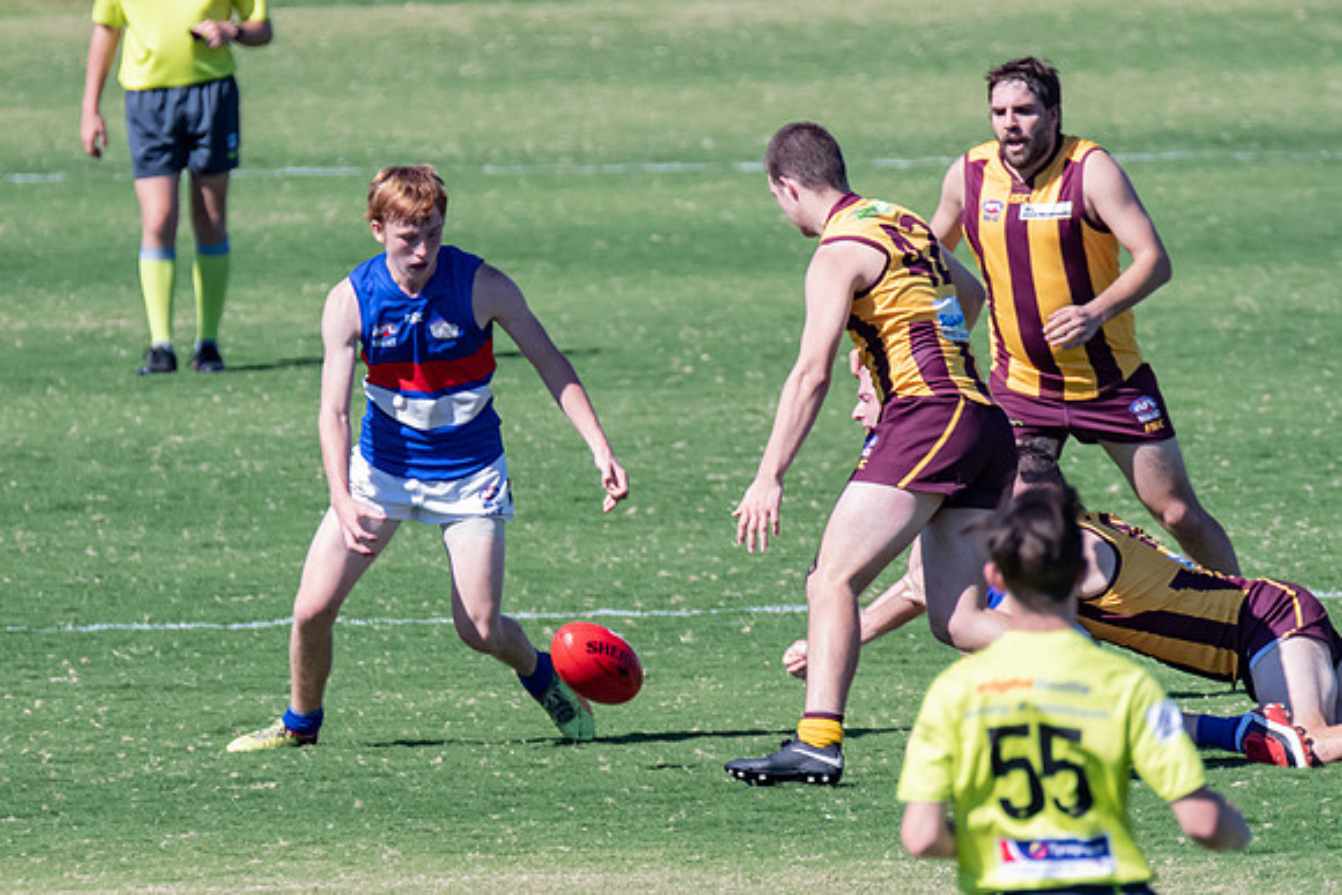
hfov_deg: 1.9
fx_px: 40593
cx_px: 458
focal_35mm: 1089
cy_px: 591
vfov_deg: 1.3
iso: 1000
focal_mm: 550
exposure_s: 1/2000
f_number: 9
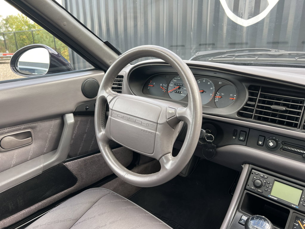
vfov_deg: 53.1
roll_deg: +0.8
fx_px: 229
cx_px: 152
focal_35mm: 26
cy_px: 114
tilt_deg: -17.8
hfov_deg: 67.3
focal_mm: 5.7
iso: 40
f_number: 1.5
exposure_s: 1/121
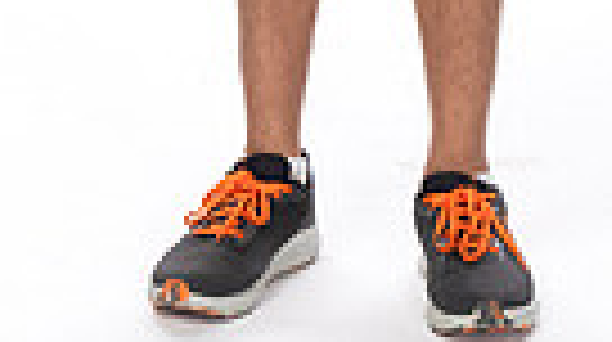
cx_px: 378
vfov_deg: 5.4
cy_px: -594
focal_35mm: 212
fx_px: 3435
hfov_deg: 10.2
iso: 640
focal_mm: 61
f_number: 8
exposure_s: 1/250
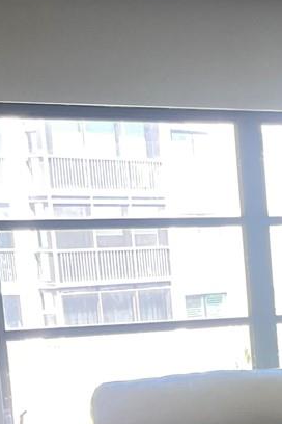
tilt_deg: -11.3
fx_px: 1245
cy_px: 391
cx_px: 774
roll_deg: +0.8
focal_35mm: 106
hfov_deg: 10.3
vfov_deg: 18.9
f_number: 1.5
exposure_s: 1/121
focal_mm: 5.7
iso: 100
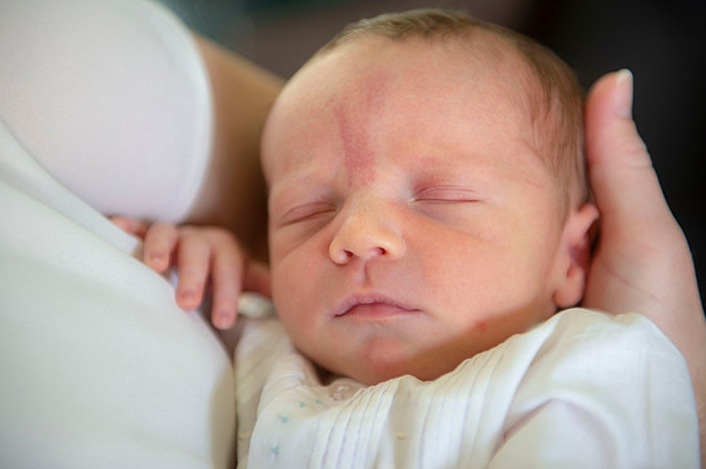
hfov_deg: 28.1
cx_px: 344
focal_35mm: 72
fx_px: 1411
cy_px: 231
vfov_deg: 18.9
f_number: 2.8
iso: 320
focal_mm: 70
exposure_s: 1/160
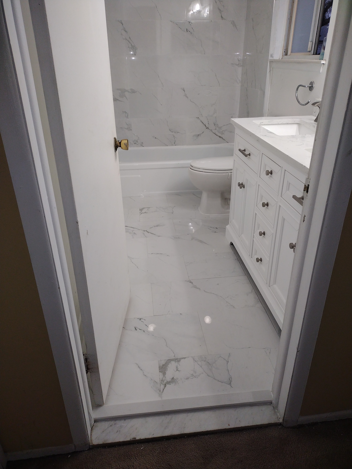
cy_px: 234
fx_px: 366
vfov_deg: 65.3
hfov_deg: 51.4
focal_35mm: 27
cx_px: 176
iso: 176
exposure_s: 1/120
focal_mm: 4.71
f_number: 1.7
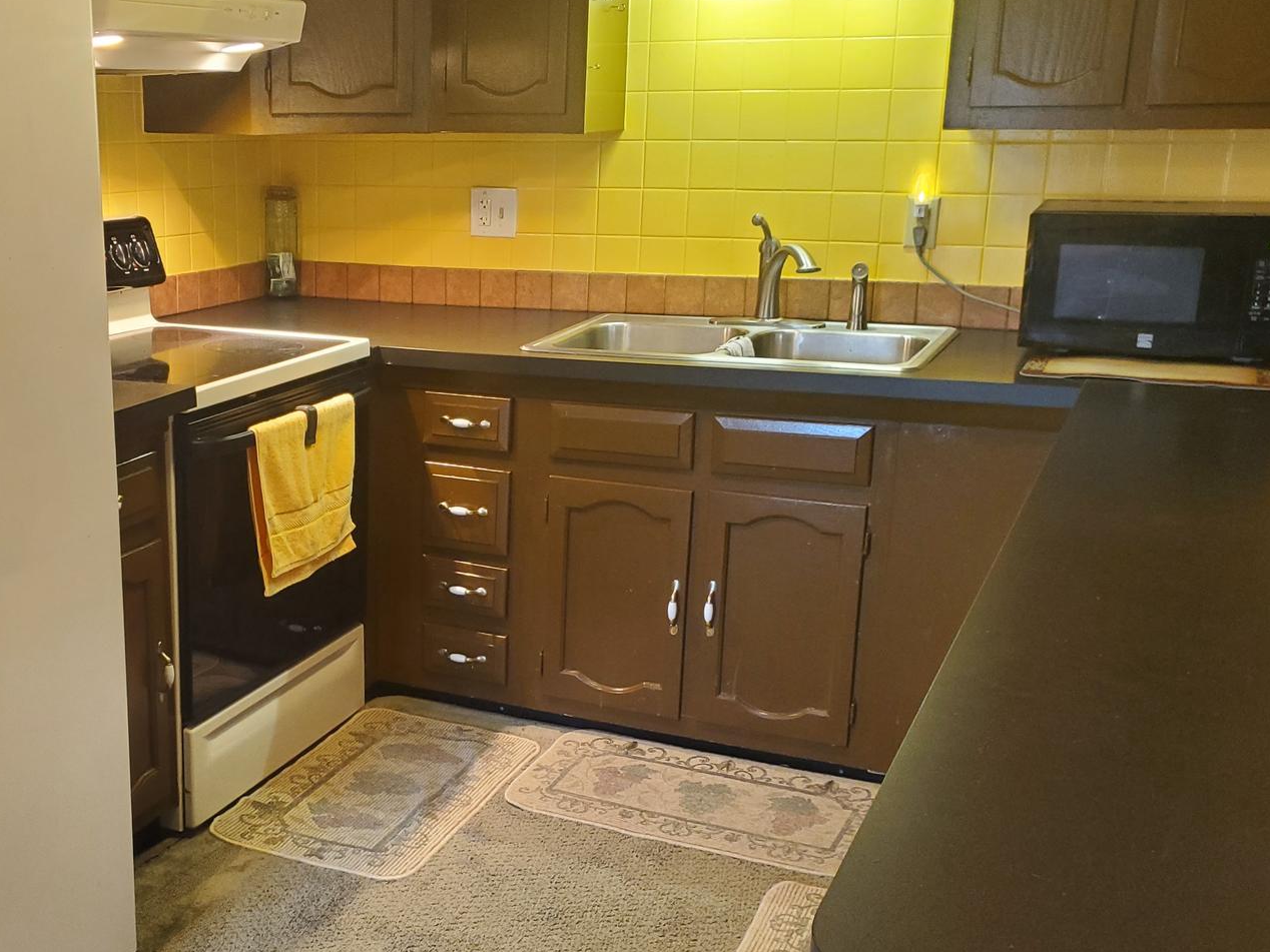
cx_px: 375
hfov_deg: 43.8
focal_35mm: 42
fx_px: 1541
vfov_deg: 34.2
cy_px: 570
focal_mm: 4.3
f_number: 1.5
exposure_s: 1/39
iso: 200
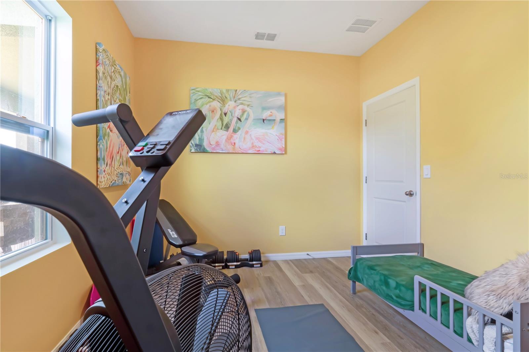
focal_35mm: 16
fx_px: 242
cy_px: 176
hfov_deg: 95.0
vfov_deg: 72.0
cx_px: 264
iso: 250
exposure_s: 1/80
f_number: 9
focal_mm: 11
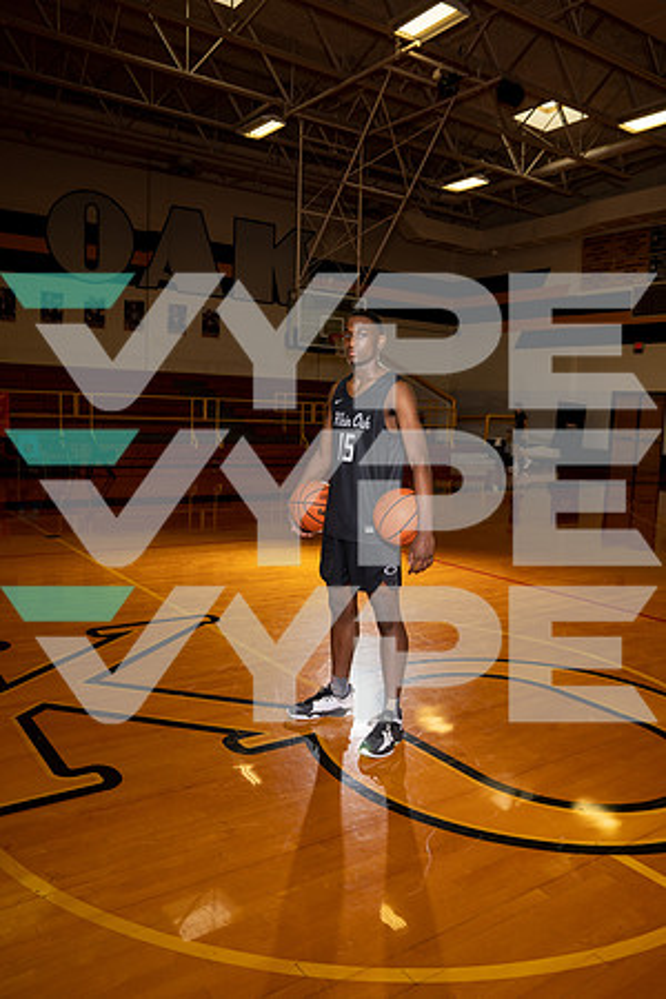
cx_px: 333
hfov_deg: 46.4
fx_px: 777
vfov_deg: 65.5
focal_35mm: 28
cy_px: 500
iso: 320
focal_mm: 28
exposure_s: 1/200
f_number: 5.6
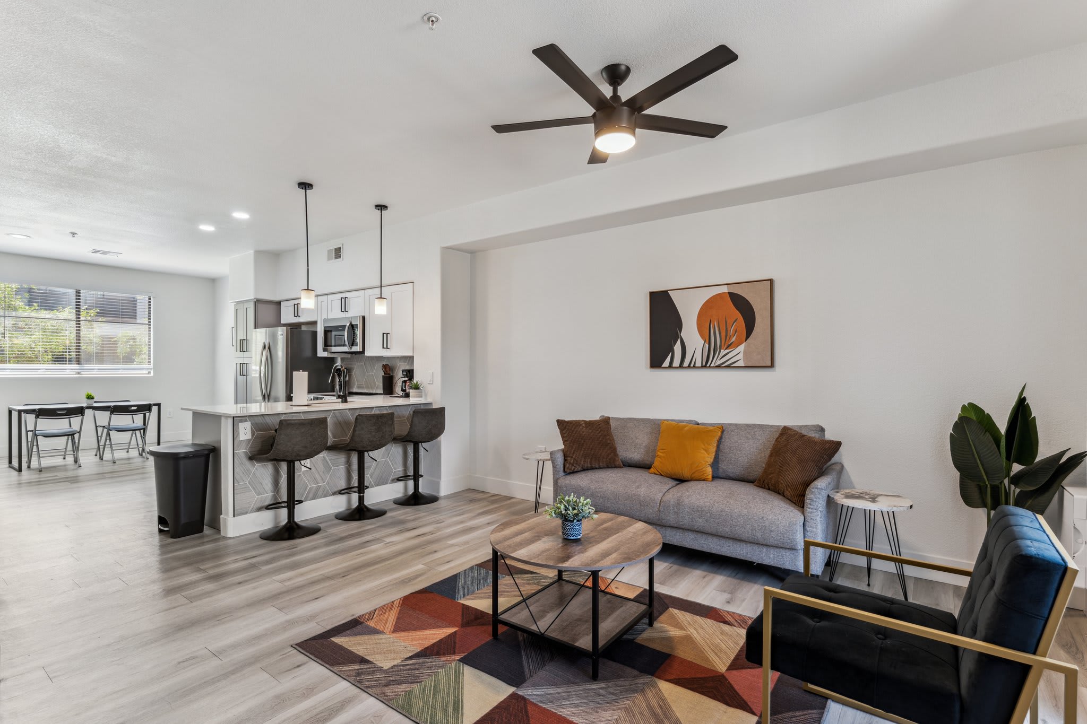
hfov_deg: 93.3
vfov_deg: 70.4
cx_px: 544
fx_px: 513
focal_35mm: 17
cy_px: 362
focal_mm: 17
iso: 400
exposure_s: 1/15
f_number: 8
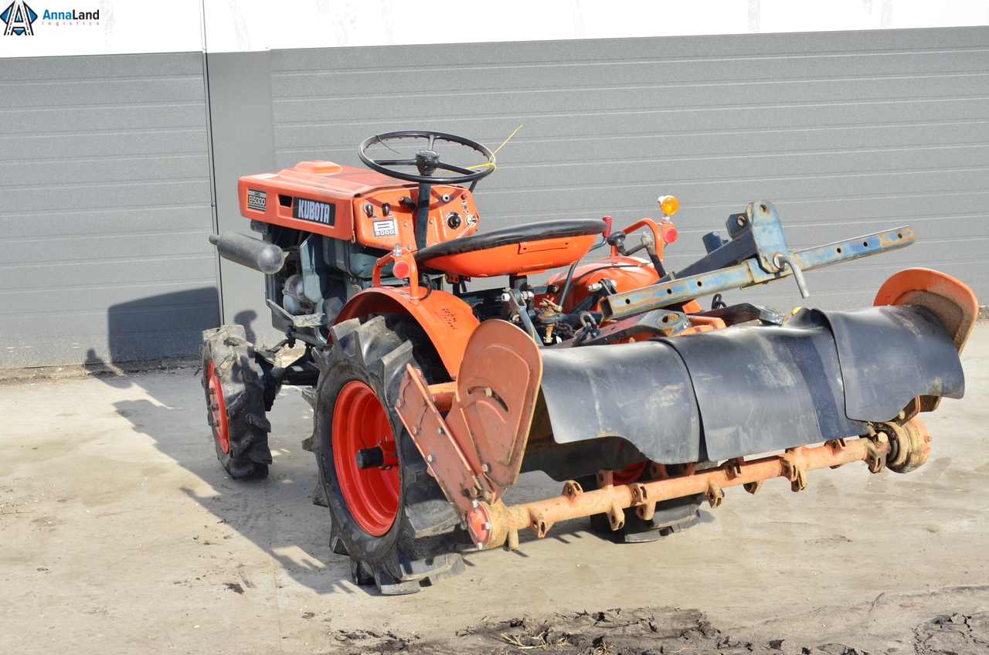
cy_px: 328
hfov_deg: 33.5
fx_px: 1645
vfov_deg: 22.5
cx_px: 494
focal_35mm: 60
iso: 125
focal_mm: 40
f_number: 10
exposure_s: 1/160
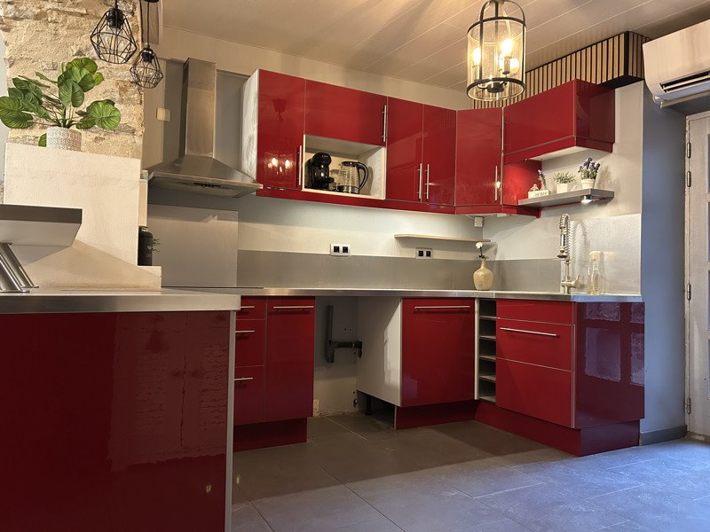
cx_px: 355
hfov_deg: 67.3
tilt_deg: +1.9
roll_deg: -0.4
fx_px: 533
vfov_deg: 53.1
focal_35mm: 26
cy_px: 266
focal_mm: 5.7
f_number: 1.5
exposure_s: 1/50
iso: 500
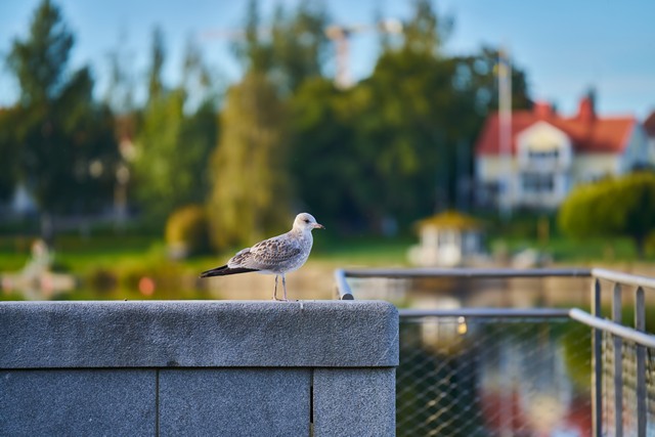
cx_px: 328
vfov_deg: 7.6
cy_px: 218
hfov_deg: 11.4
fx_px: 3276
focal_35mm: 180
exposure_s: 1/1000
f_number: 2.8
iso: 100
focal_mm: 180
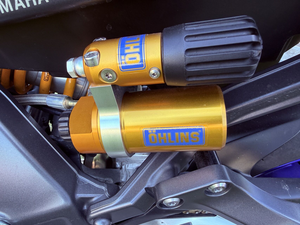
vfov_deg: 56.8
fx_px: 208
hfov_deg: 71.6
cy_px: 112
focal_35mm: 24
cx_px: 150
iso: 64
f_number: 2.2
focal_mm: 2.22
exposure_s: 1/99
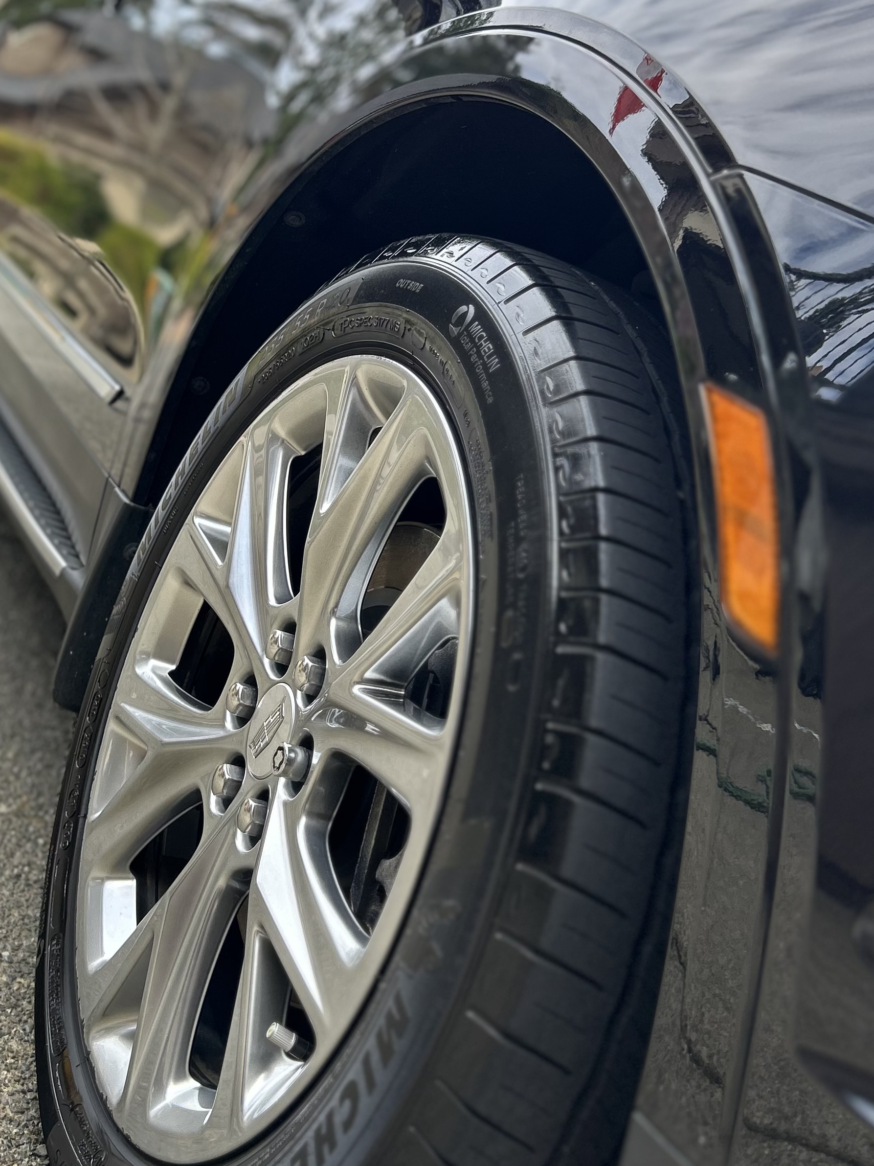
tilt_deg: -7.4
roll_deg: -21.2
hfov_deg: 32.7
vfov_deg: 42.4
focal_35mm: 44
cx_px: 336
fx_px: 1481
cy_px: 396
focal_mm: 5.7
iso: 50
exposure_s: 1/353
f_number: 1.5
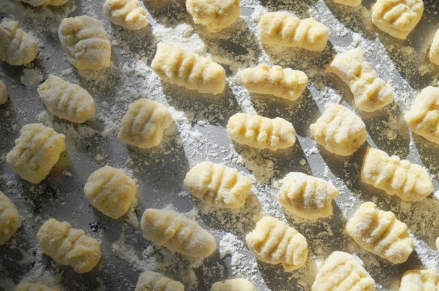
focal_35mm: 60
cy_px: 146
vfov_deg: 22.6
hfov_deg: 33.4
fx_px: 731
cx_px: 220
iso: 200
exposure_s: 1/250
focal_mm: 40
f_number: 7.1
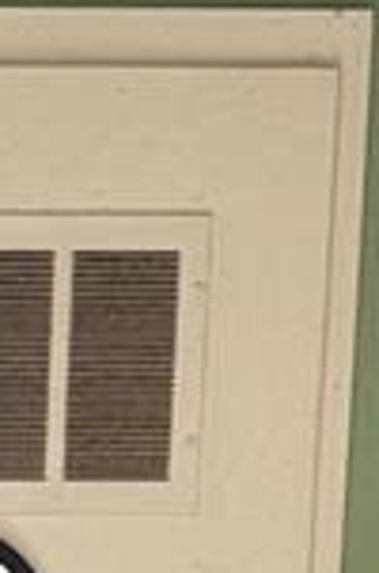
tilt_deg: -8.3
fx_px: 3157
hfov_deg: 6.6
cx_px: -398
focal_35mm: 199
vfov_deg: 9.7
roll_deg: -1.7
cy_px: 1127
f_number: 1.78
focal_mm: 6.76
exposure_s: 1/121
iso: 160
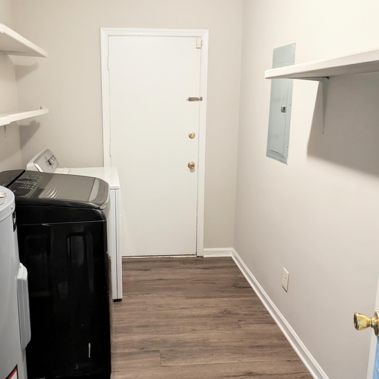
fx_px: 359
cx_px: 142
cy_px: 191
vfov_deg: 55.6
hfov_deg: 55.0
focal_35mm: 29
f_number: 1.85
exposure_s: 1/23.8
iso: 158
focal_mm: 6.81
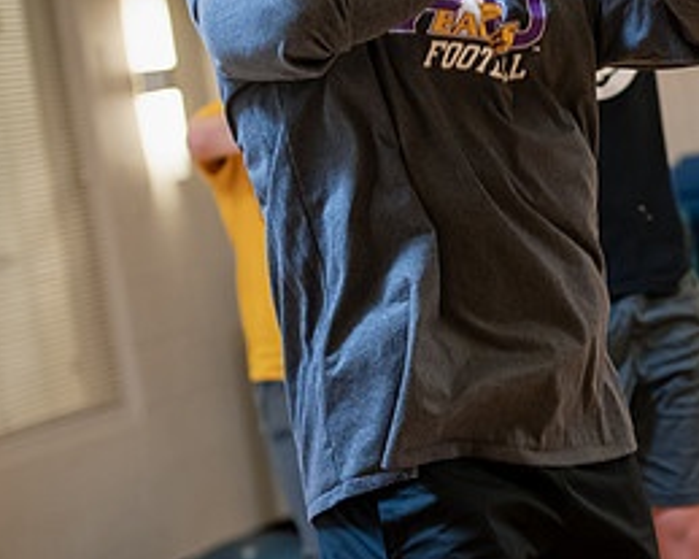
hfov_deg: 13.0
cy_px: 109
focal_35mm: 147
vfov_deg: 10.5
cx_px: 675
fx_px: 3040
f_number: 3.2
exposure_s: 1/200
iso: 1000
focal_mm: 70
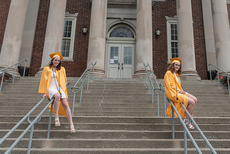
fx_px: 236
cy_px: 41
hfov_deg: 51.7
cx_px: 139
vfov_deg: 35.4
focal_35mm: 37
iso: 80
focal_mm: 24
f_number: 5.6
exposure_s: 1/250
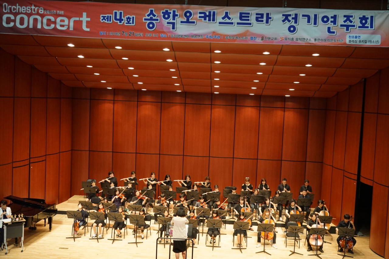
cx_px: 194
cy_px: 130
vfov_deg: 33.4
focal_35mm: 40
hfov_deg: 48.5
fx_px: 432
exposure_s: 1/161
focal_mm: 40
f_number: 4
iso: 3200
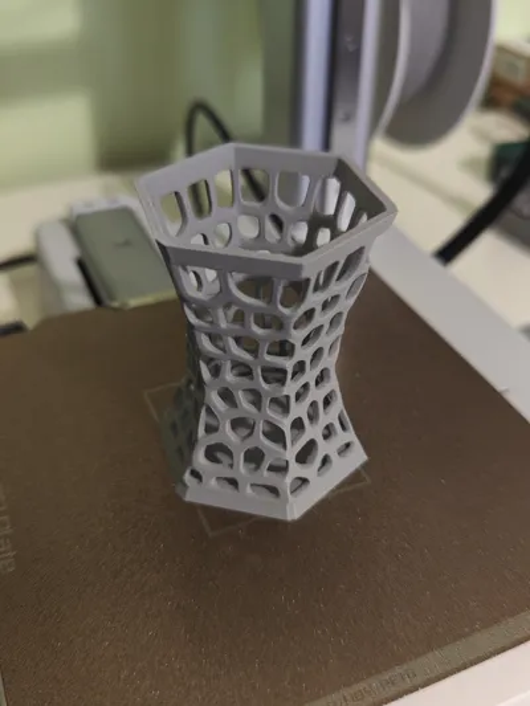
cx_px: 265
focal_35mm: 35
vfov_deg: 52.6
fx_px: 714
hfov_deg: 40.7
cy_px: 353
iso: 2885
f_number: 1.59
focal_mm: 8.29
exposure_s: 1/20
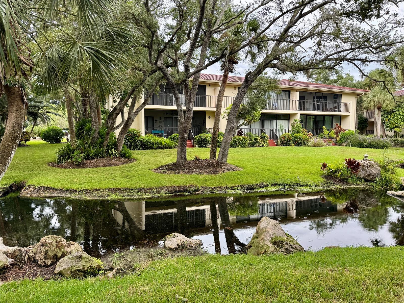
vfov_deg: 56.8
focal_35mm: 24
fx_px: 280
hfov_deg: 71.6
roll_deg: -0.5
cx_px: 202
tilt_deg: -4.8
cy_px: 152
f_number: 1.78
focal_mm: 6.76
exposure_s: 1/685
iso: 80
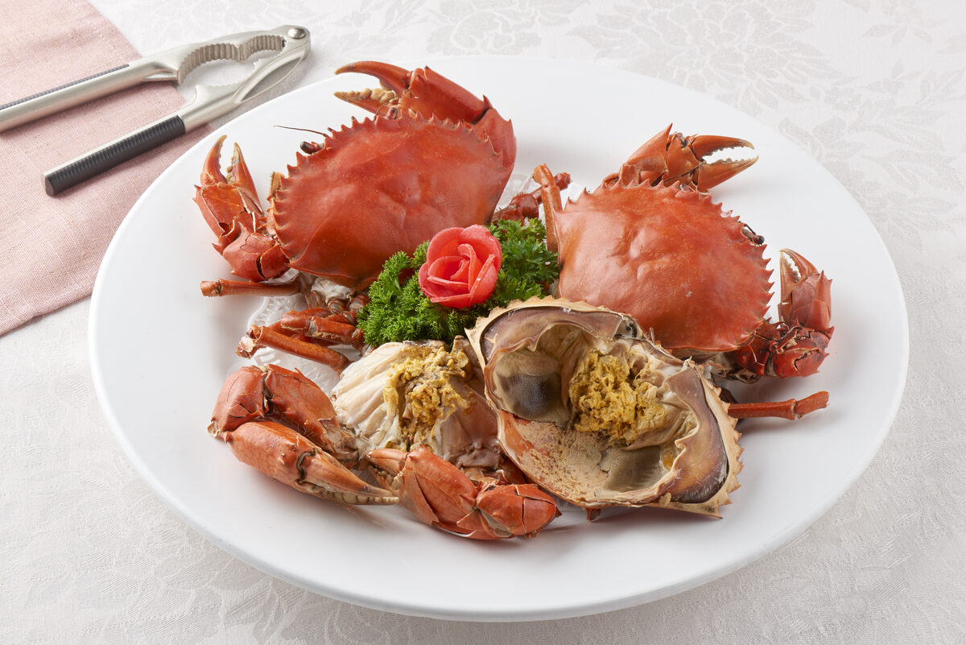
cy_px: 322
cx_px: 483
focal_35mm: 105
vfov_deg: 13.1
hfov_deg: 19.4
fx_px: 2818
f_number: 22
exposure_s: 1/125
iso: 250
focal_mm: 105
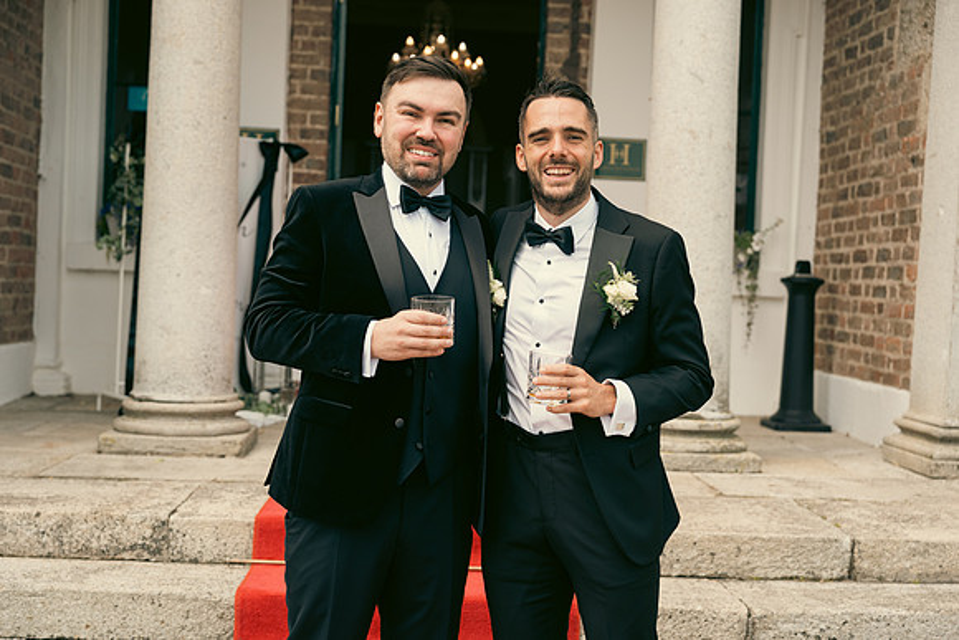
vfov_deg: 28.7
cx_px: 480
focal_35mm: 47
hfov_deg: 41.9
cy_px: 320
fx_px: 1252
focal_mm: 47
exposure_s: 1/1250
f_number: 3.5
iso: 250
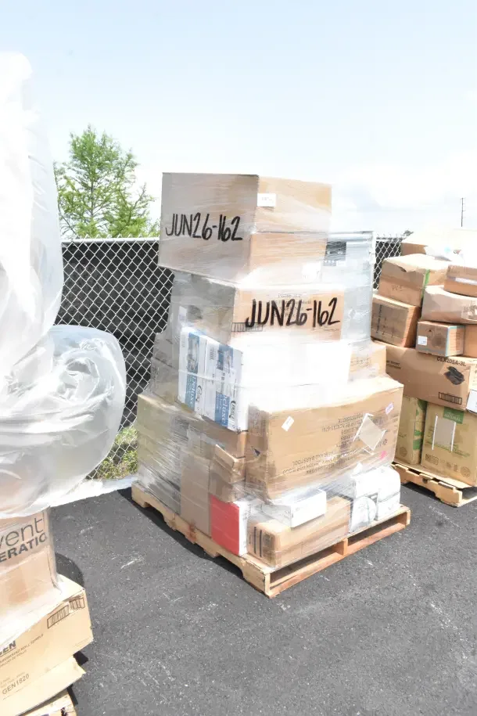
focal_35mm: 27
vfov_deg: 67.4
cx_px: 238
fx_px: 537
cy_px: 358
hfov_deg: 47.9
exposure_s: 1/1600
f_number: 20
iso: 6400
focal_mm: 18
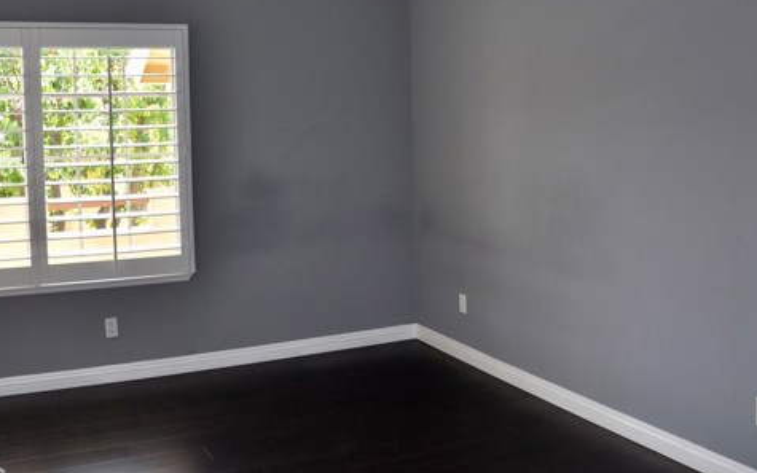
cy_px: 166
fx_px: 763
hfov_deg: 52.5
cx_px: 316
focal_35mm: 37
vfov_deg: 34.2
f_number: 3.5
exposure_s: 1/200
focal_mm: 18
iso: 280
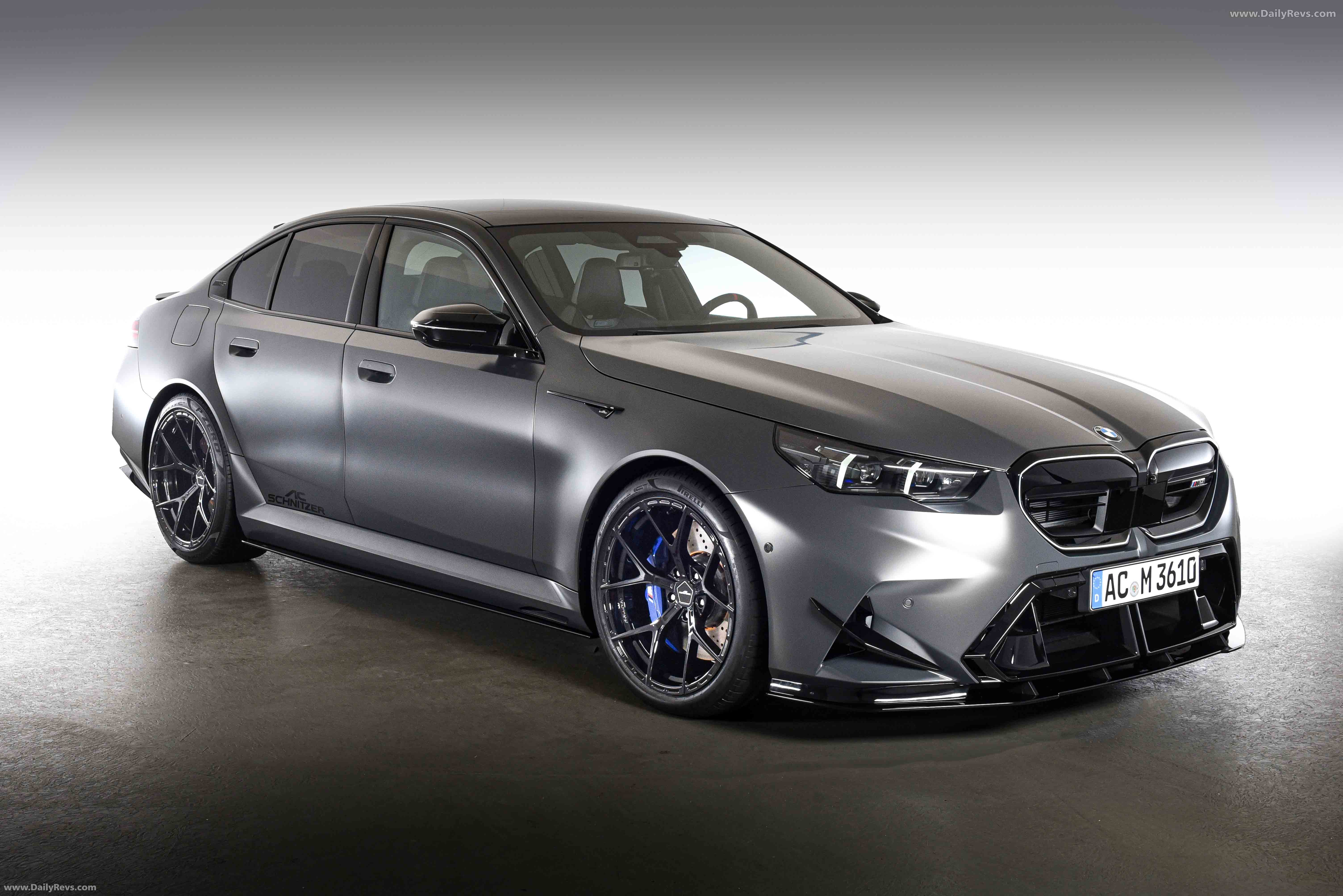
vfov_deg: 35.1
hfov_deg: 50.7
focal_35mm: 38
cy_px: 448
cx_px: 672
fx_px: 1418
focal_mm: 38
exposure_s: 1/125
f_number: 11
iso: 1250
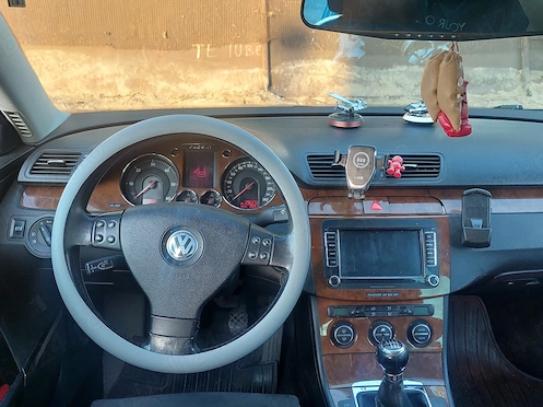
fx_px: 455
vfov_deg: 48.2
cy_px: 207
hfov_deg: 61.7
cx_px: 263
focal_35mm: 29
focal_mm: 5.23
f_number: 1.8
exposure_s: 1/50
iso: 100
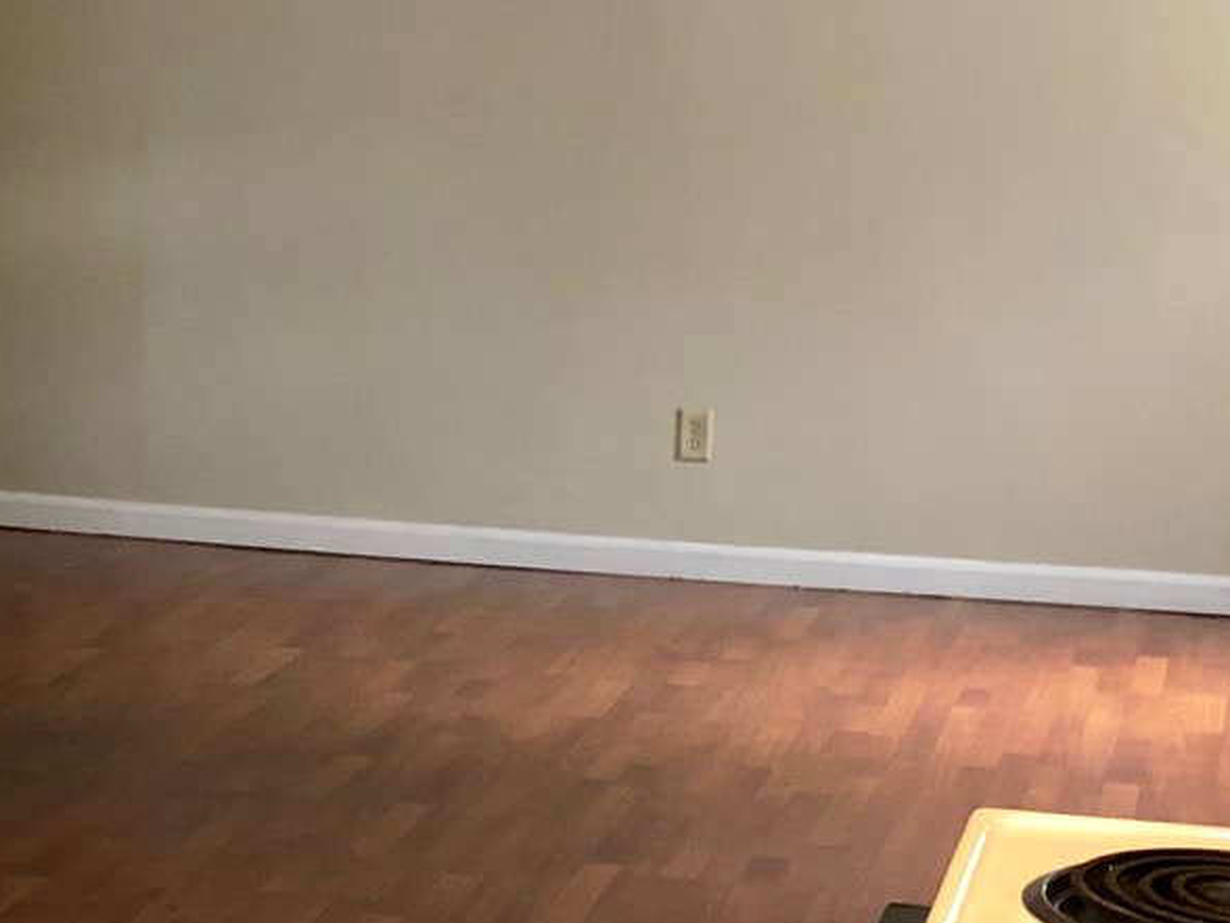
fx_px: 3411
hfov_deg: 20.4
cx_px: 391
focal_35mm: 96
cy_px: 871
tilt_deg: -16.4
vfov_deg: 15.2
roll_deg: -2.4
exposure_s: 1/8
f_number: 1.8
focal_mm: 3.99
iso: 100
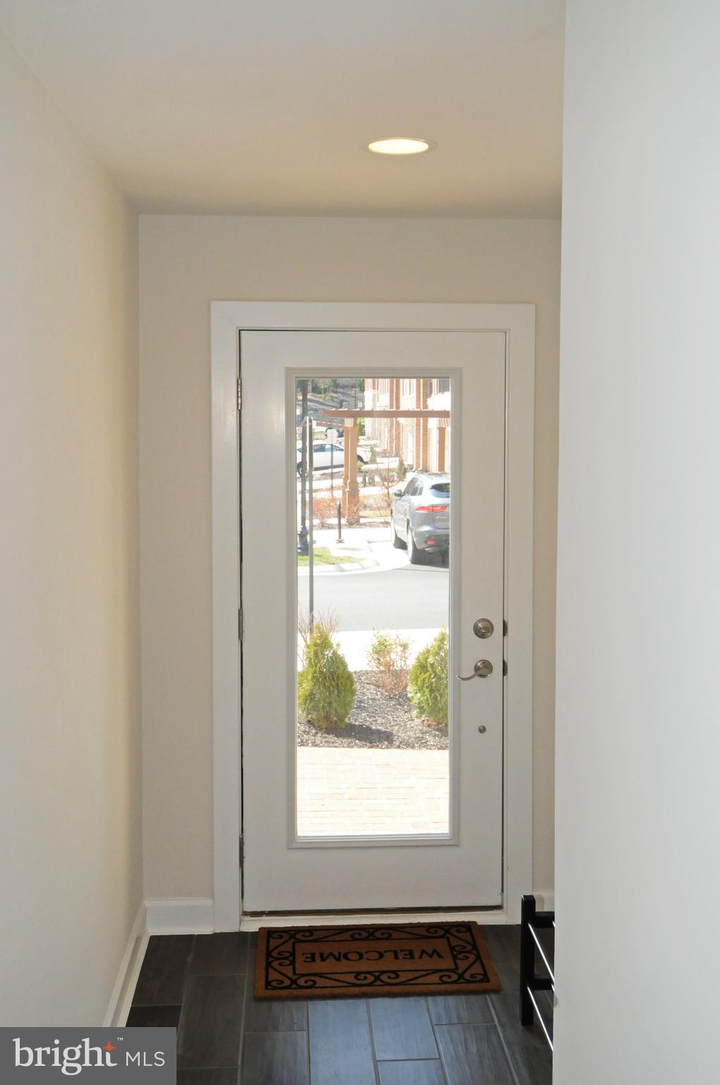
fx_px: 1083
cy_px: 542
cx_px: 360
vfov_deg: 53.2
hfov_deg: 36.8
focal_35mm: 36
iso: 1000
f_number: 7.1
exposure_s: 1/250
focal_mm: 24
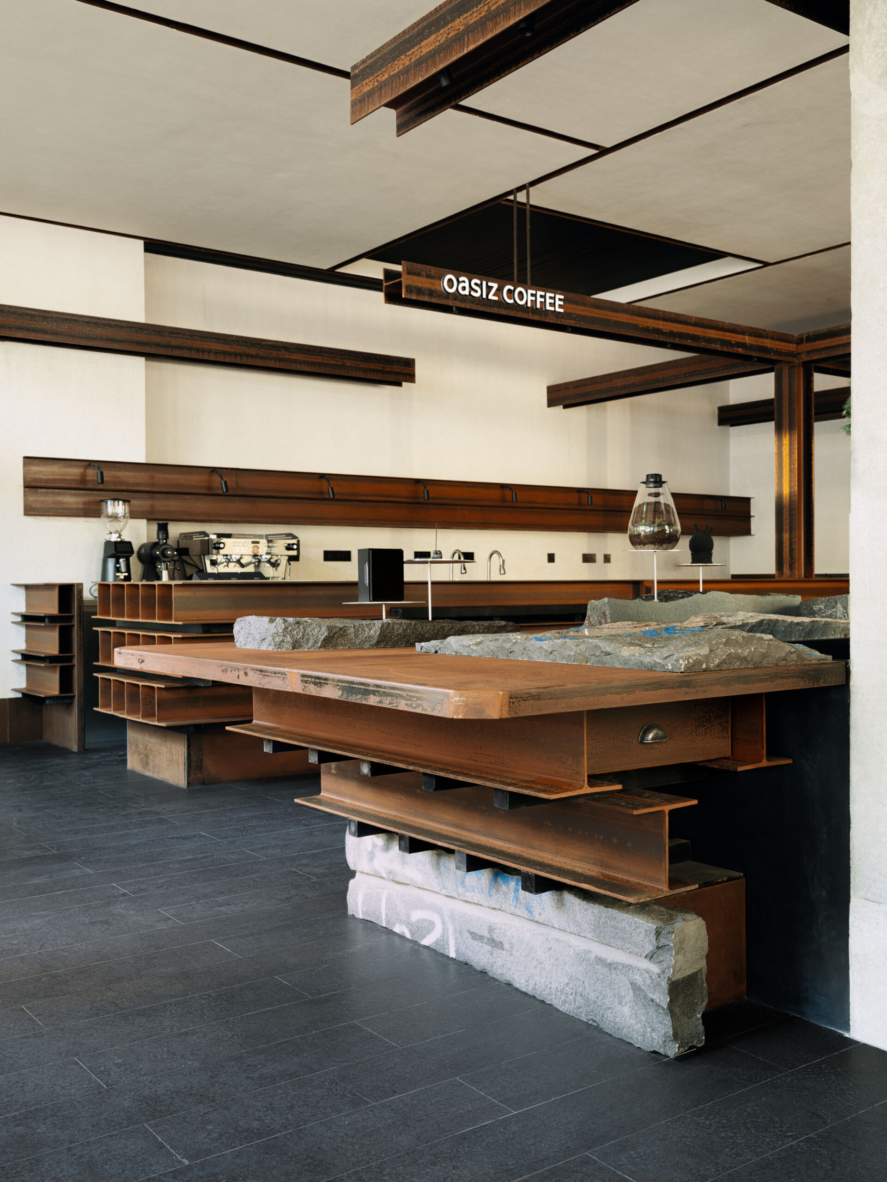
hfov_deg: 42.9
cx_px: 444
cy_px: 591
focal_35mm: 33
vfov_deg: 55.4
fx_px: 1127
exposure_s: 2
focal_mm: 41.8
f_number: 9
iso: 100
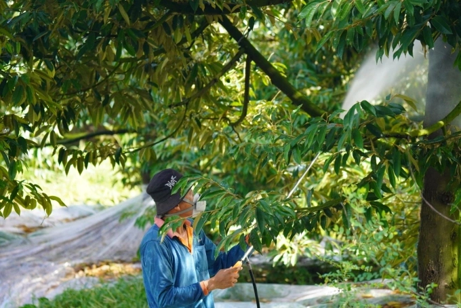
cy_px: 154
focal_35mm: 225
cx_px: 230
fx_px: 2882
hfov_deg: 9.1
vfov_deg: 6.1
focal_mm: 150
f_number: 5
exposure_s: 1/250
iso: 800
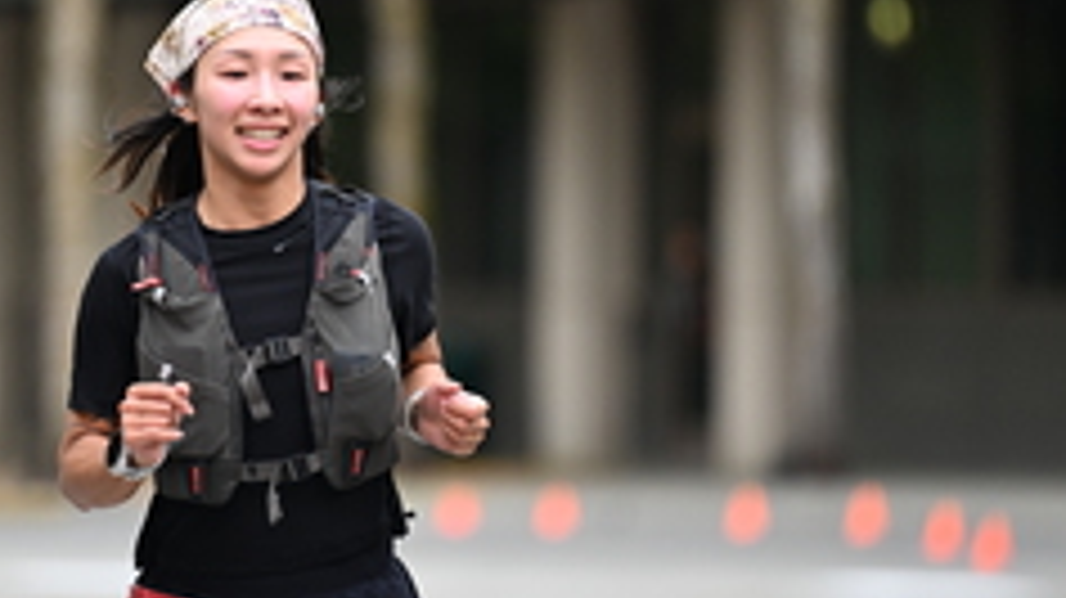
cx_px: 322
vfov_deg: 2.5
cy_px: 144
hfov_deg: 4.4
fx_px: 13758
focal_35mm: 487
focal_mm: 200
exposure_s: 1/2000
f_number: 2.8
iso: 640
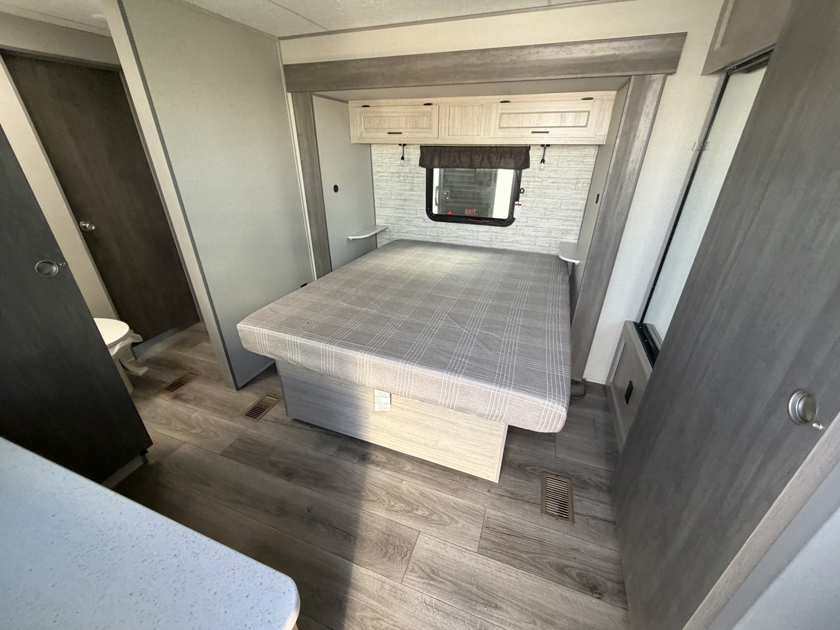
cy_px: 315
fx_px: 340
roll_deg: +1.1
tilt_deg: -26.7
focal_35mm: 14
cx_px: 420
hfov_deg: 102.1
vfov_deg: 85.7
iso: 250
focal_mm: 2.22
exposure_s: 1/121
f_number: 2.2
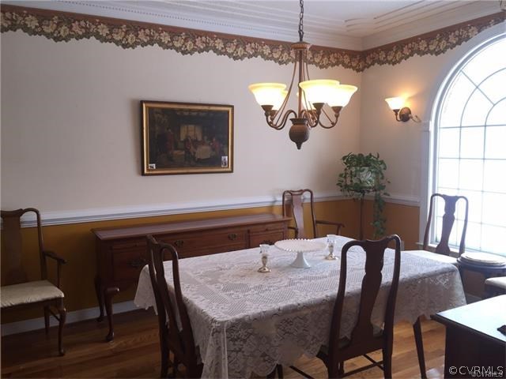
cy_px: 190
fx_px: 424
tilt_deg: -6.8
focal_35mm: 29
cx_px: 253
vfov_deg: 48.2
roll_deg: +0.4
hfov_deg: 61.7
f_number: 2.2
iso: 32
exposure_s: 1/60
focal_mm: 4.15
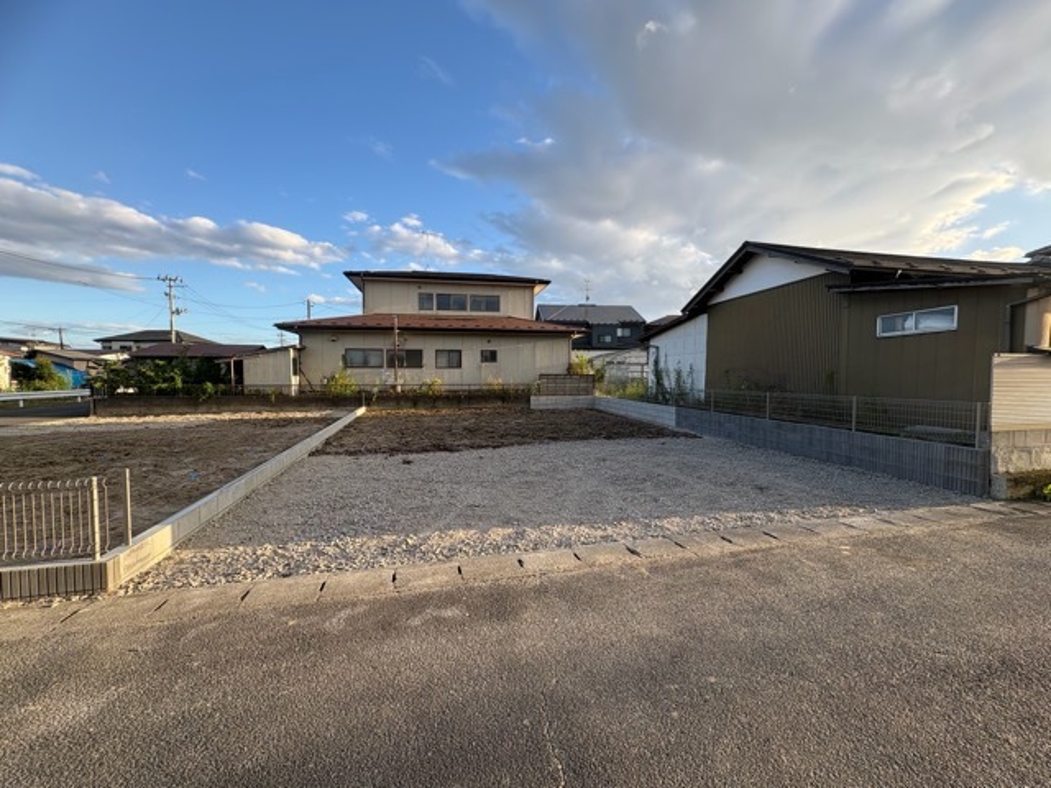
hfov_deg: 102.1
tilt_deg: -1.3
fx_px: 425
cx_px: 526
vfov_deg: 85.7
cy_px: 394
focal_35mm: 14
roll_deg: +0.5
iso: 40
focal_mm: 2.22
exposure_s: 1/428
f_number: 2.2
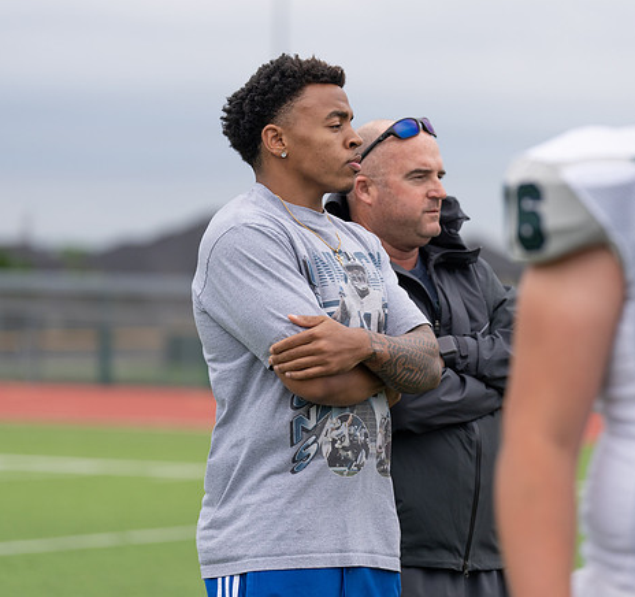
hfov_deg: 10.5
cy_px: 298
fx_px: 3444
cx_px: 433
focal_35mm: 171
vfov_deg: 9.9
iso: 250
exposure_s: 1/1250
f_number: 2.8
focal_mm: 128
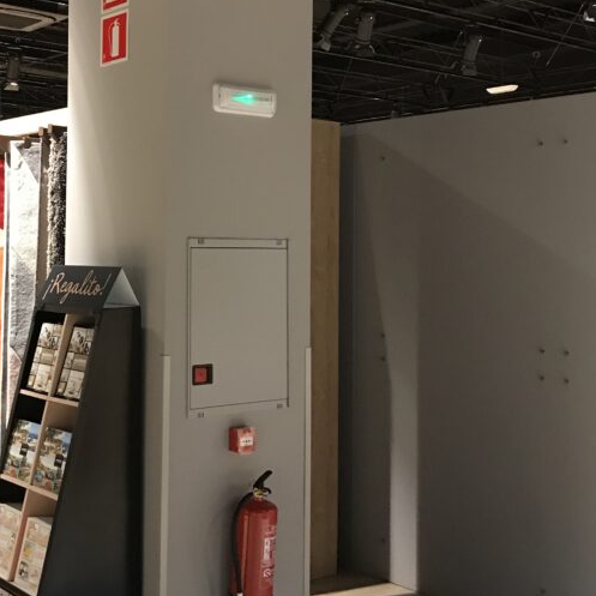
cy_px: 216
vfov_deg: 33.2
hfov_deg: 33.0
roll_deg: -0.5
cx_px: 181
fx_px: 993
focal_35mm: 51
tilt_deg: +6.8
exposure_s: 1/14
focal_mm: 3.99
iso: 100
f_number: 1.8
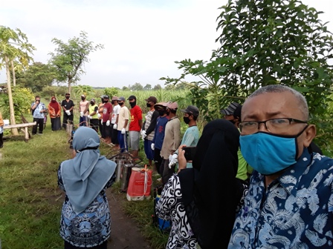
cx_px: 166
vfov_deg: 58.9
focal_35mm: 23
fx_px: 221
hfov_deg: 73.9
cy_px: 124
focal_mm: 1.92
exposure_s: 1/576
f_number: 2.2
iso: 50
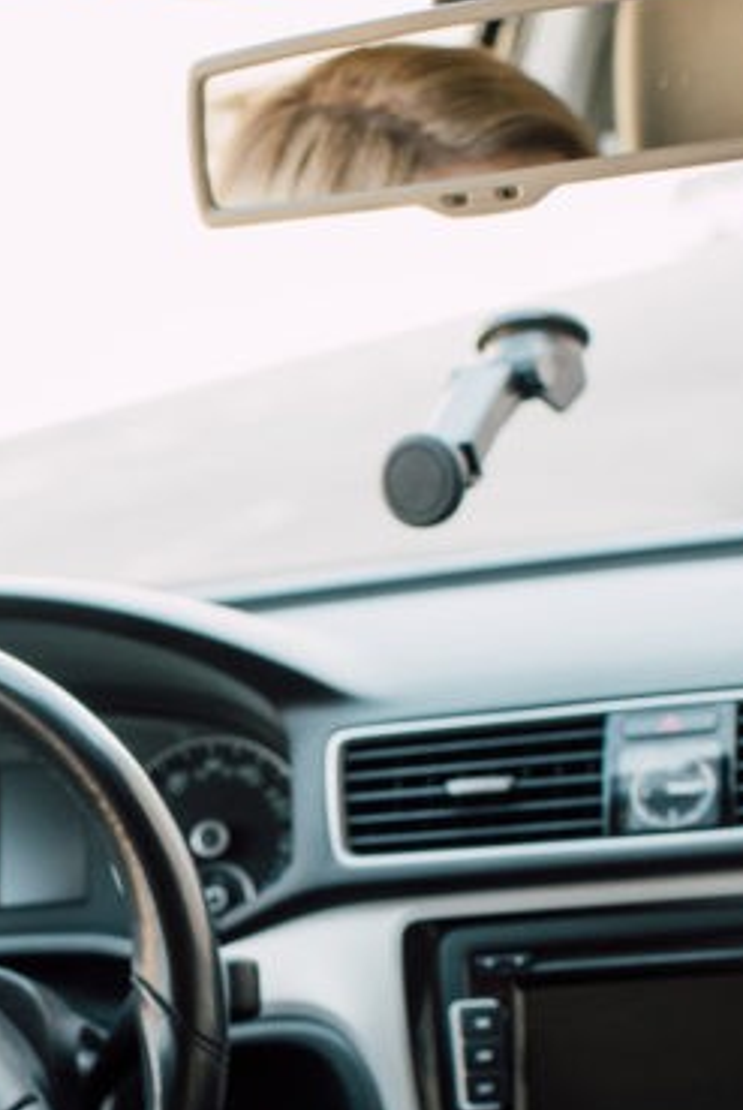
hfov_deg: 14.0
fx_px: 2994
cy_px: 981
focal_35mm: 97
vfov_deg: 20.6
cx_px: 84
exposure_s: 1/160
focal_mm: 35
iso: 500
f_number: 3.2
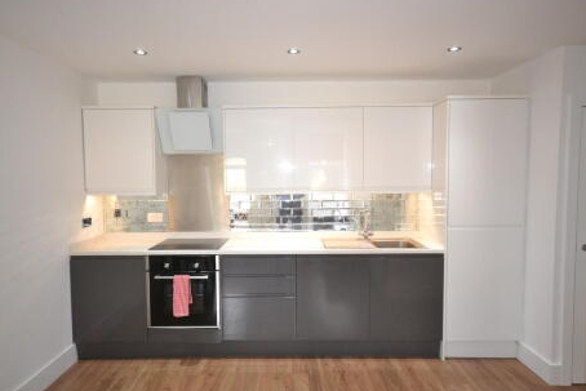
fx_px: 358
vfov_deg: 57.3
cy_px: 198
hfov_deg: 78.5
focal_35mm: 22
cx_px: 285
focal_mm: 14
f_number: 4.8
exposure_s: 1/60
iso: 1800
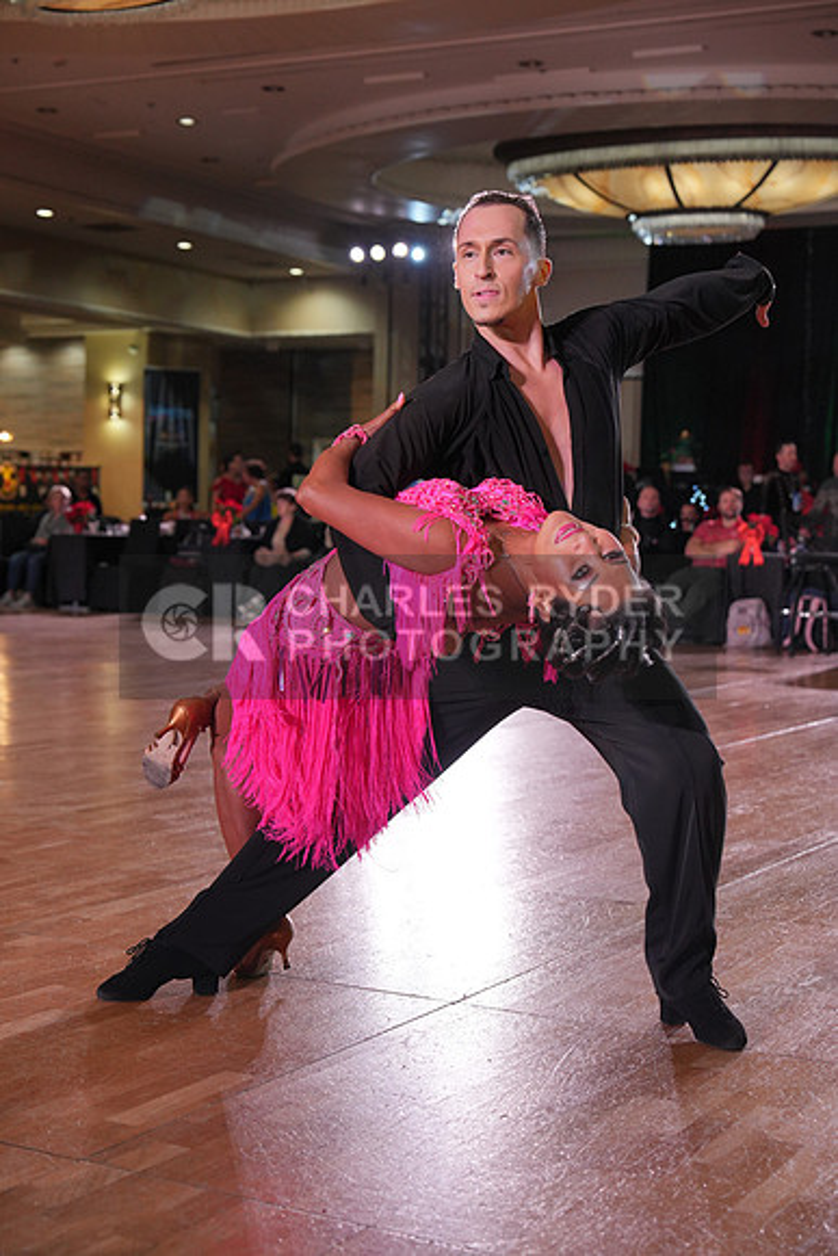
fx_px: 1954
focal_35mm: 56
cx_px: 419
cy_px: 628
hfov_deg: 24.2
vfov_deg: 35.6
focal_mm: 56
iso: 1250
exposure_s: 1/500
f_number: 4
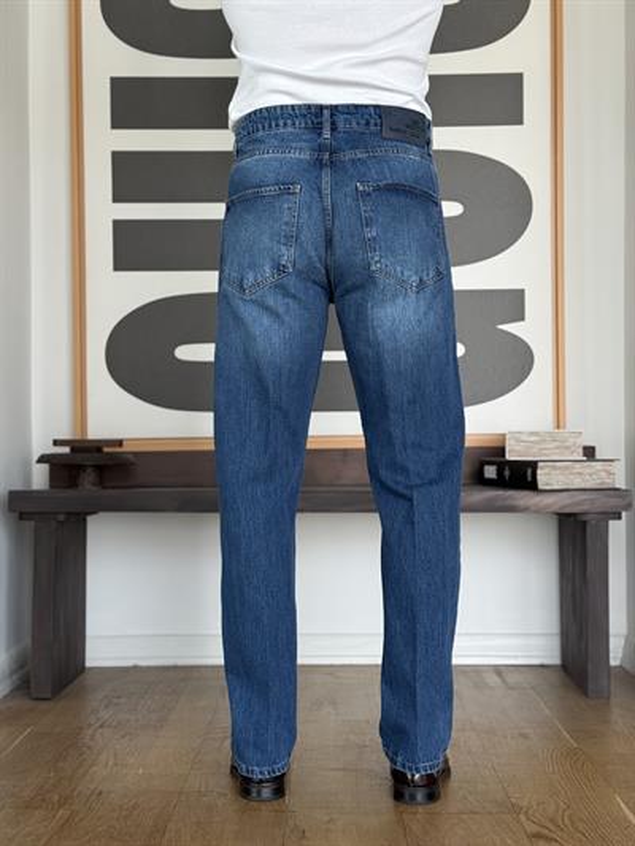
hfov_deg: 30.3
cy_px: 423
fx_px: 1174
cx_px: 318
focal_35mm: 48
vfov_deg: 39.6
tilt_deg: +0.7
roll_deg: +0.3
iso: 100
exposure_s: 1/242
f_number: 1.78
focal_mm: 6.76
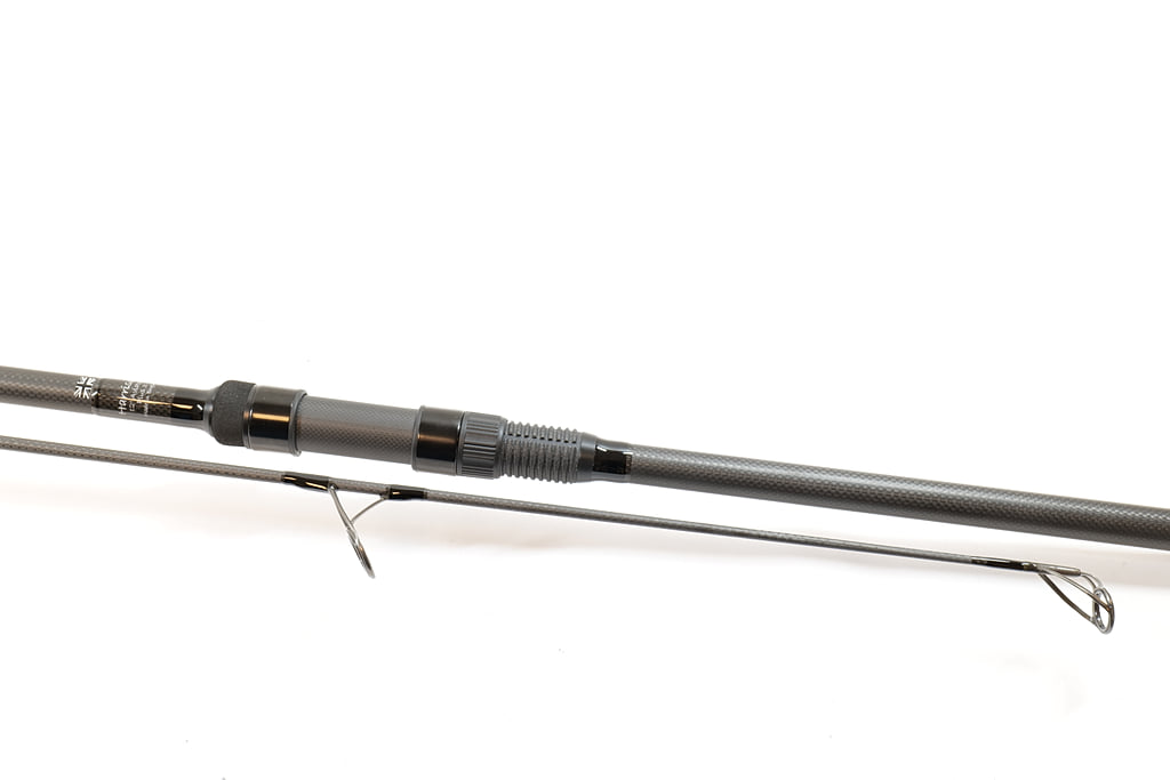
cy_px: 390
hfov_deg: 45.4
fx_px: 1398
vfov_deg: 31.2
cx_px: 585
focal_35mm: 43
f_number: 11
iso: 100
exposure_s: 1/1.3
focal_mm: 43
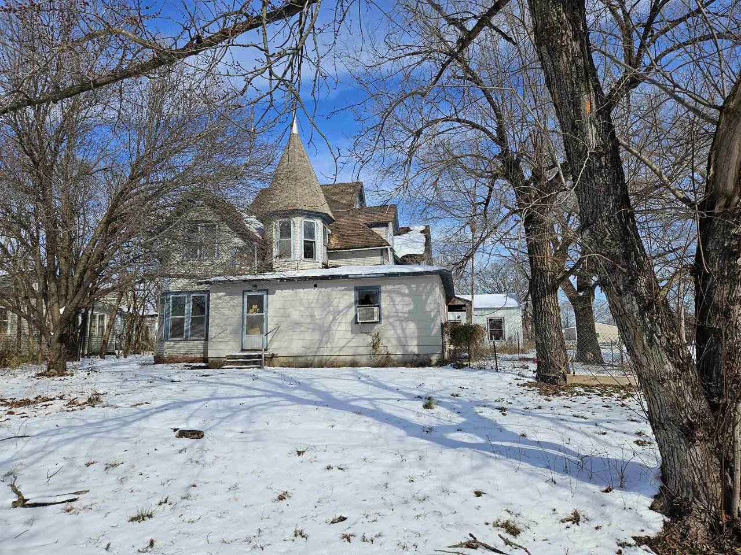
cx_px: 370
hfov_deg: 73.9
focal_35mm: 23
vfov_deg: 58.9
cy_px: 278
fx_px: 492
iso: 25
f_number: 1.8
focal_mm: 5.4
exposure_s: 1/2308
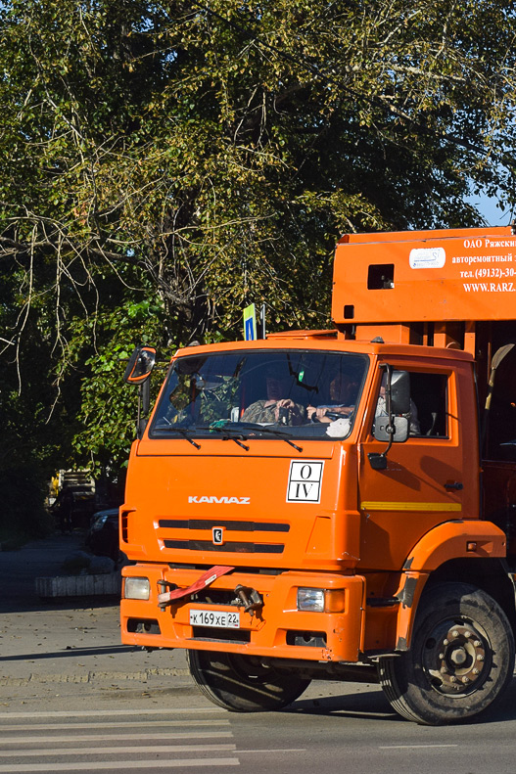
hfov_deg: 14.7
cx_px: 533
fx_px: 1957
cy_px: 387
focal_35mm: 91
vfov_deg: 22.4
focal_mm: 40
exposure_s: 1/1250
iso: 200
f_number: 7.1
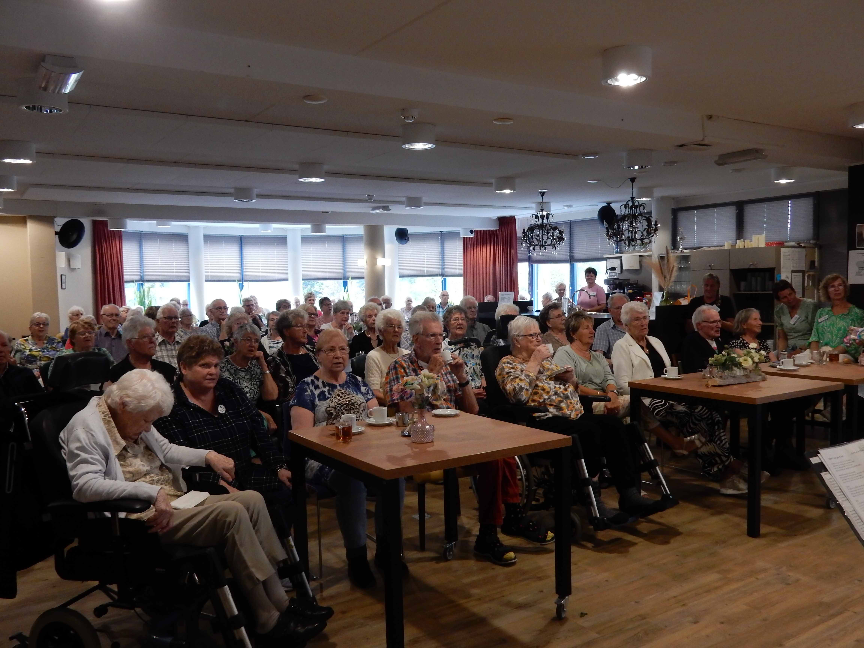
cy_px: 324
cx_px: 432
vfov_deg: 46.8
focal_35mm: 30
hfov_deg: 60.0
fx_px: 749
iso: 360
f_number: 4
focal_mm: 5.4
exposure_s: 1/30
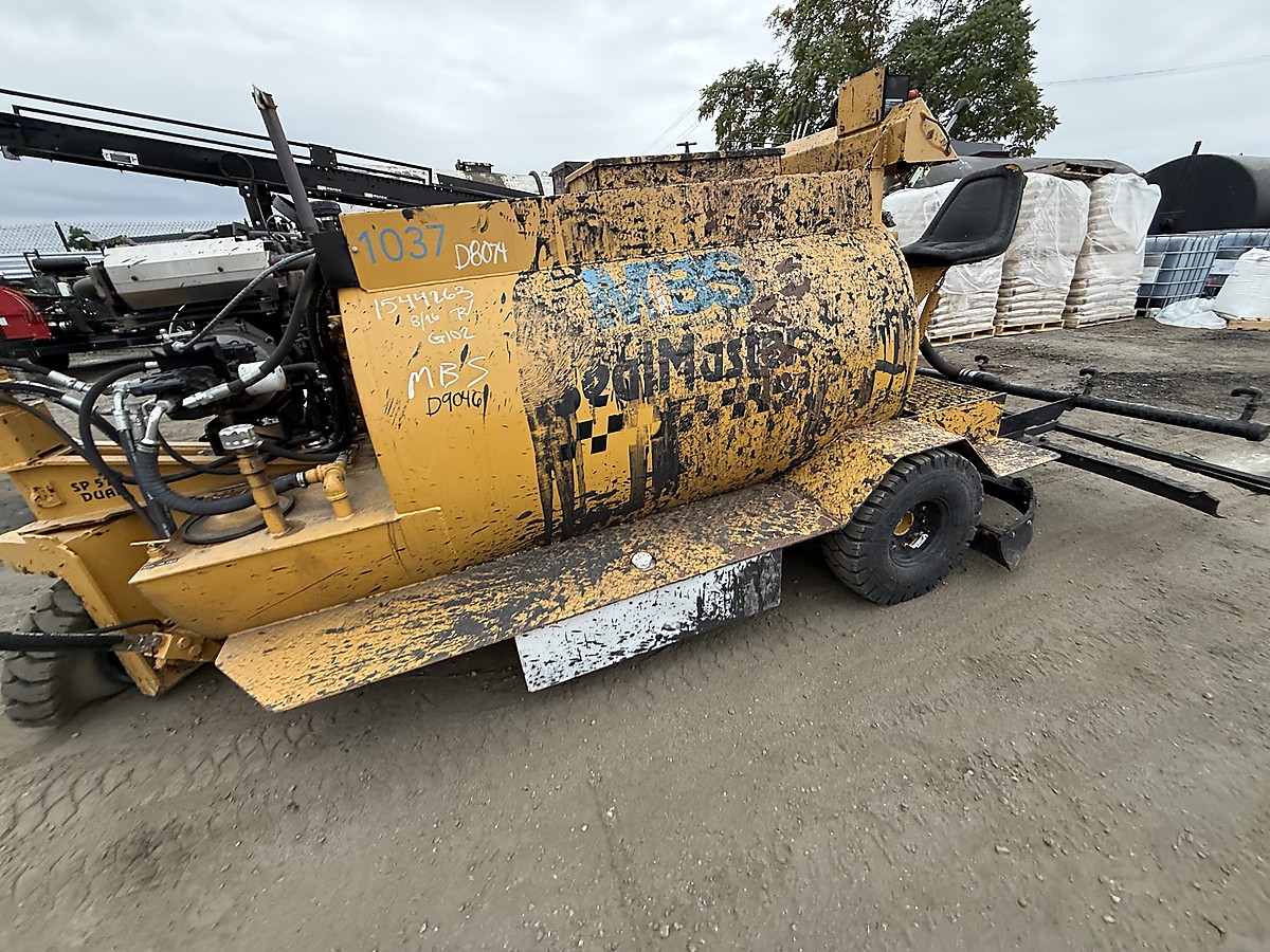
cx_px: 635
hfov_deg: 102.1
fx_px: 514
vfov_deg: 85.7
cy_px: 476
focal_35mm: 14
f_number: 2.2
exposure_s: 1/99
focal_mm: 2.22
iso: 160
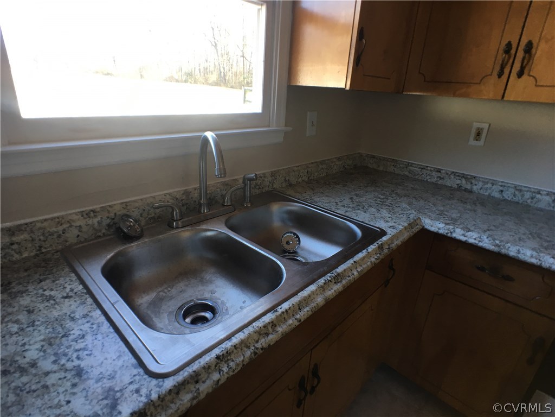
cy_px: 208
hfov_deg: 61.7
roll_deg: -4.2
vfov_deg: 48.2
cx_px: 278
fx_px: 465
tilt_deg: -22.0
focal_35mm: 29
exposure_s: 1/30
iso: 25
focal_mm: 4.15
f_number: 2.2
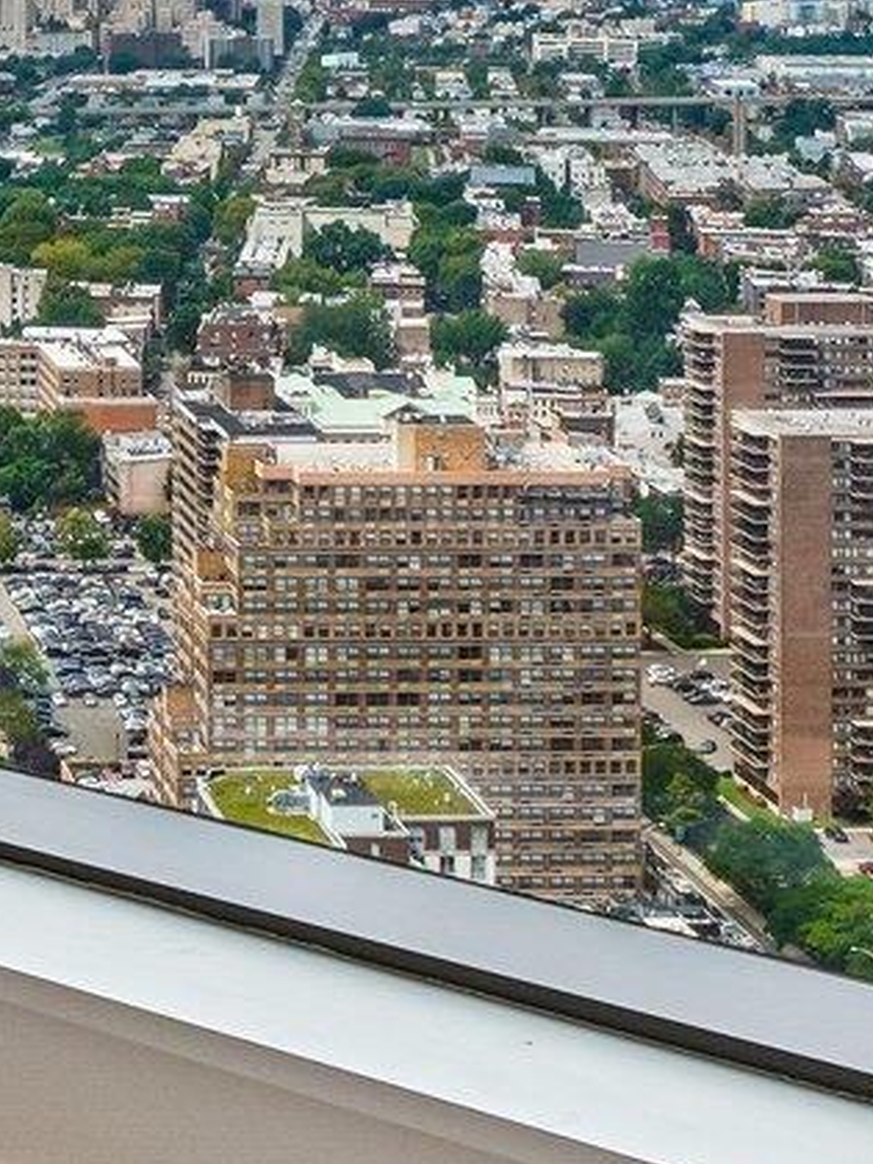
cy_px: -104
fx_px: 2993
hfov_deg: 15.6
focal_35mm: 89
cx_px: -333
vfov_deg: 21.0
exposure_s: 1/50
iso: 100
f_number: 11
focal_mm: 19
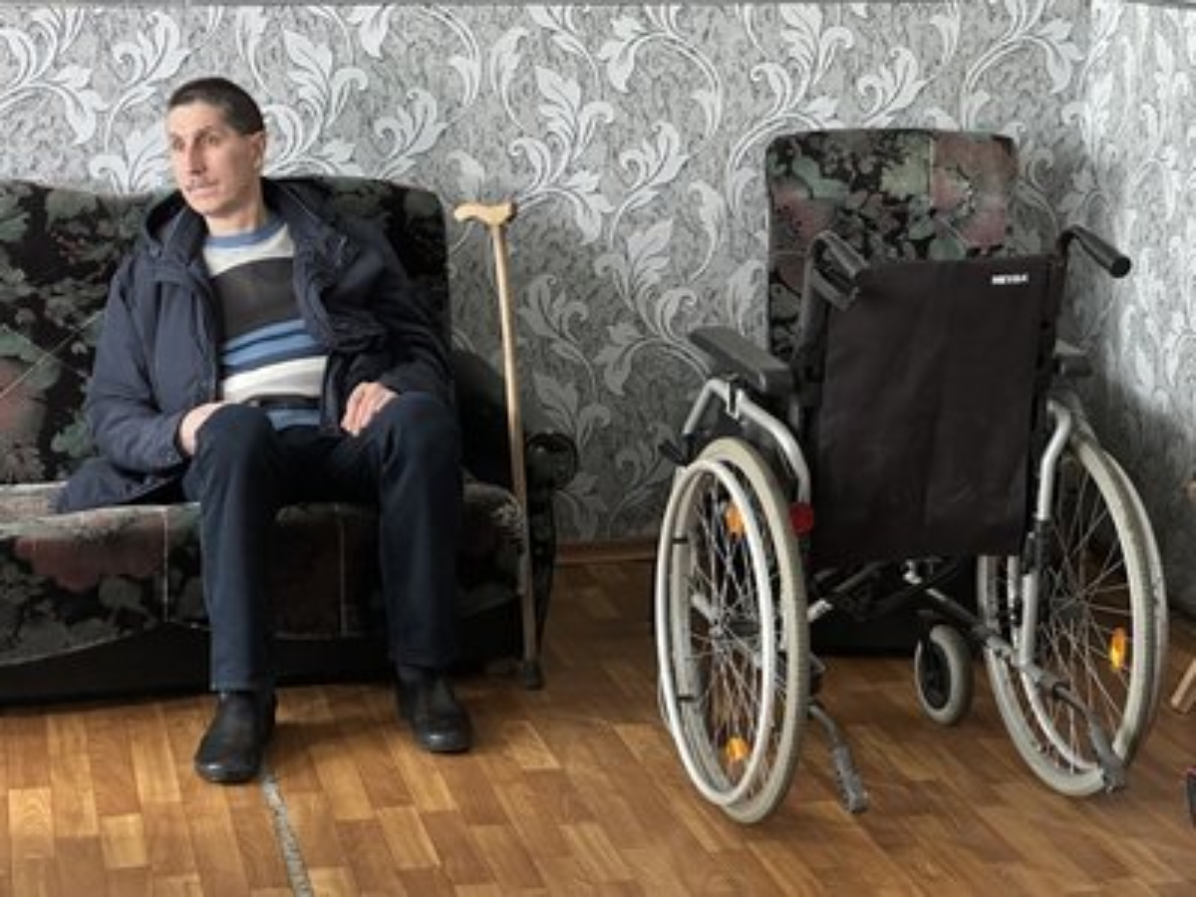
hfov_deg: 25.3
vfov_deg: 19.1
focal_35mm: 77
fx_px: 2660
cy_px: 448
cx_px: 598
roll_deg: -0.4
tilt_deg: -11.2
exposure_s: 1/41
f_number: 2.8
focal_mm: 9
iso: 1000
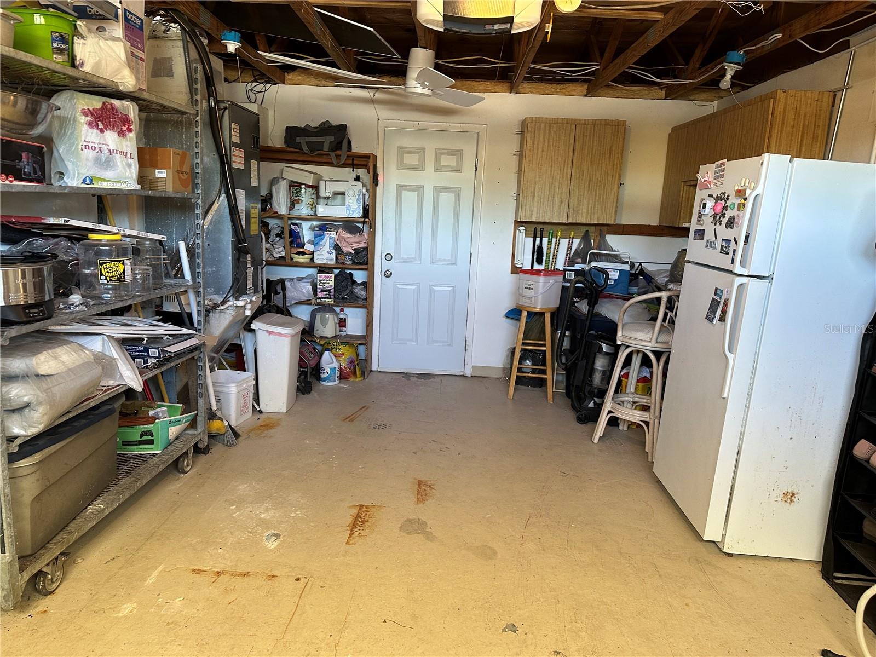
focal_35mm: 24
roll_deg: -3.0
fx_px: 607
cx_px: 438
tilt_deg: -10.5
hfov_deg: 71.6
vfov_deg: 56.8
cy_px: 328
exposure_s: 1/60
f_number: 1.78
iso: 200
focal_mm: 6.86
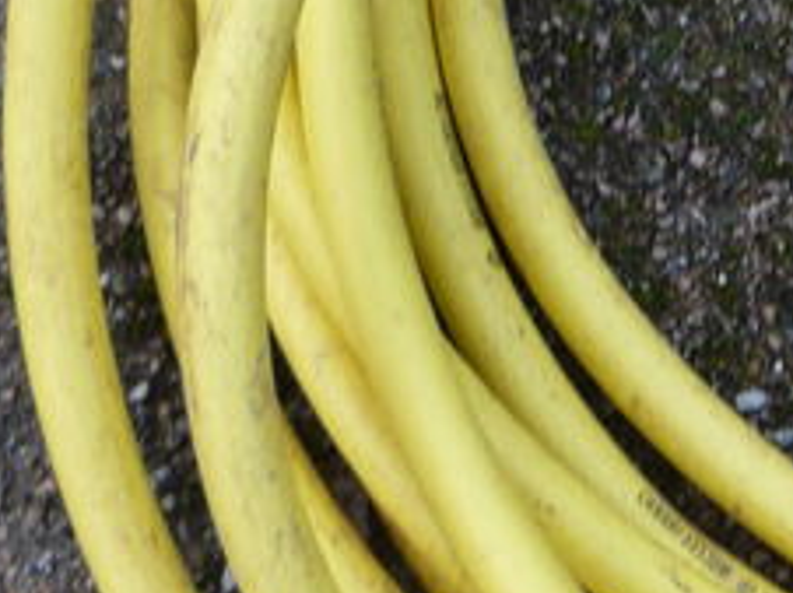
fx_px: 3044
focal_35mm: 133
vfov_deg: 11.1
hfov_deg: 13.9
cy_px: 102
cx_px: 1200
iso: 100
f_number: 3.3
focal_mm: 5.2
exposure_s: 1/30
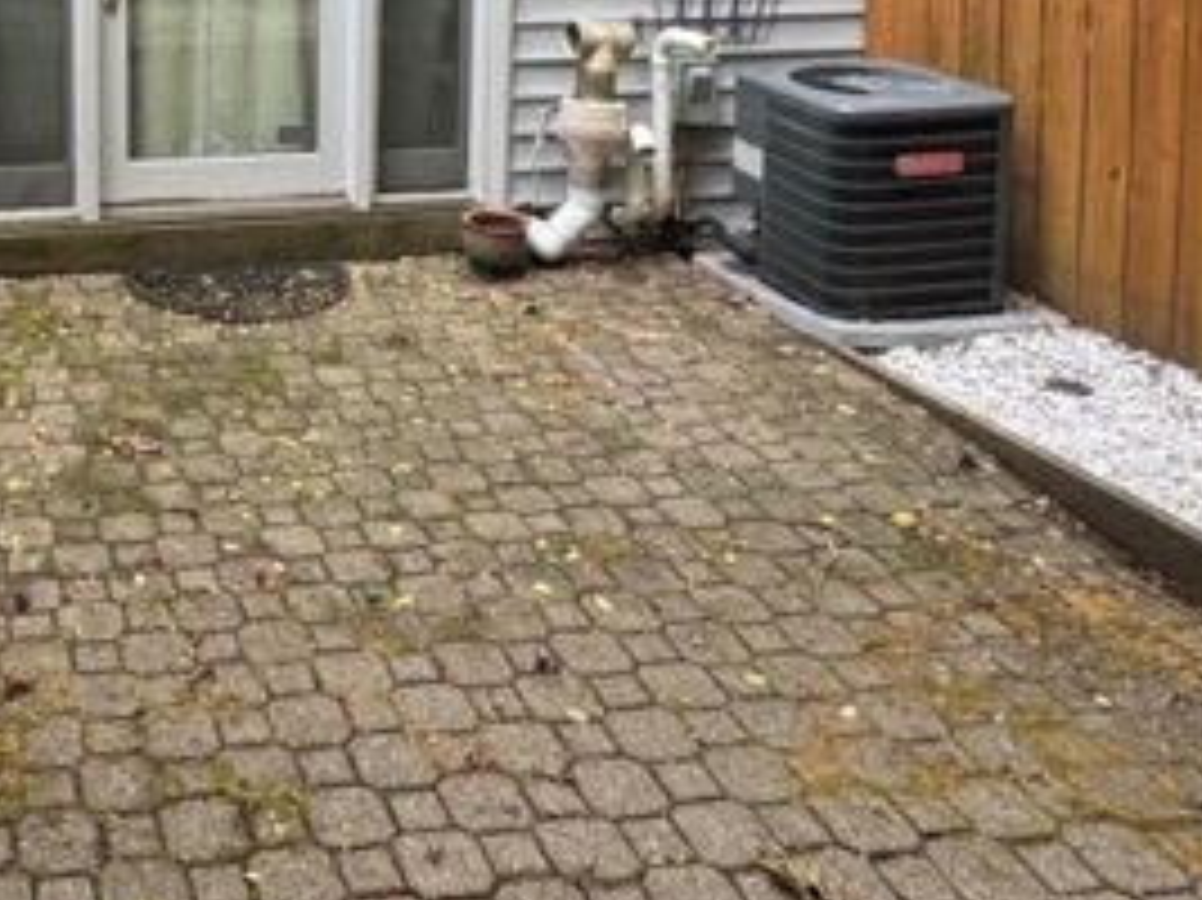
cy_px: -68
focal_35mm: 42
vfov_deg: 30.9
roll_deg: +0.5
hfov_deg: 41.0
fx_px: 1458
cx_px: 99
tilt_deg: -7.2
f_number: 2.2
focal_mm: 2.22
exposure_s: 1/99
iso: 64
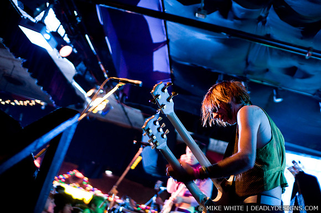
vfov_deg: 29.8
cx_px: 160
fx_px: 401
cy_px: 106
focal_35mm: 45
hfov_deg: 43.7
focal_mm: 30
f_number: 1.4
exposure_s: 1/30
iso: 1000
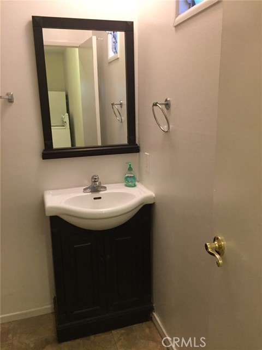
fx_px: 293
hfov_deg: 48.2
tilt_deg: -12.9
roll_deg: +1.0
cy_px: 175
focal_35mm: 29
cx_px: 131
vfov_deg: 61.7
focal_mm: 4.15
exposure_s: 1/30
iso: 250
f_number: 2.2
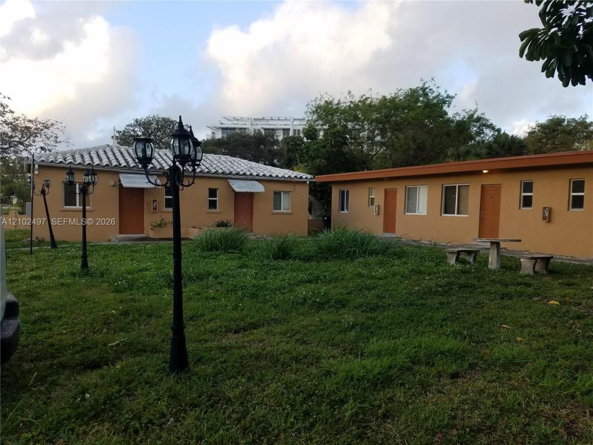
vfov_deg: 53.1
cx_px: 296
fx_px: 445
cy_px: 222
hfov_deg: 67.3
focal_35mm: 26
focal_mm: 4.2
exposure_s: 1/412
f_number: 1.7
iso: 50
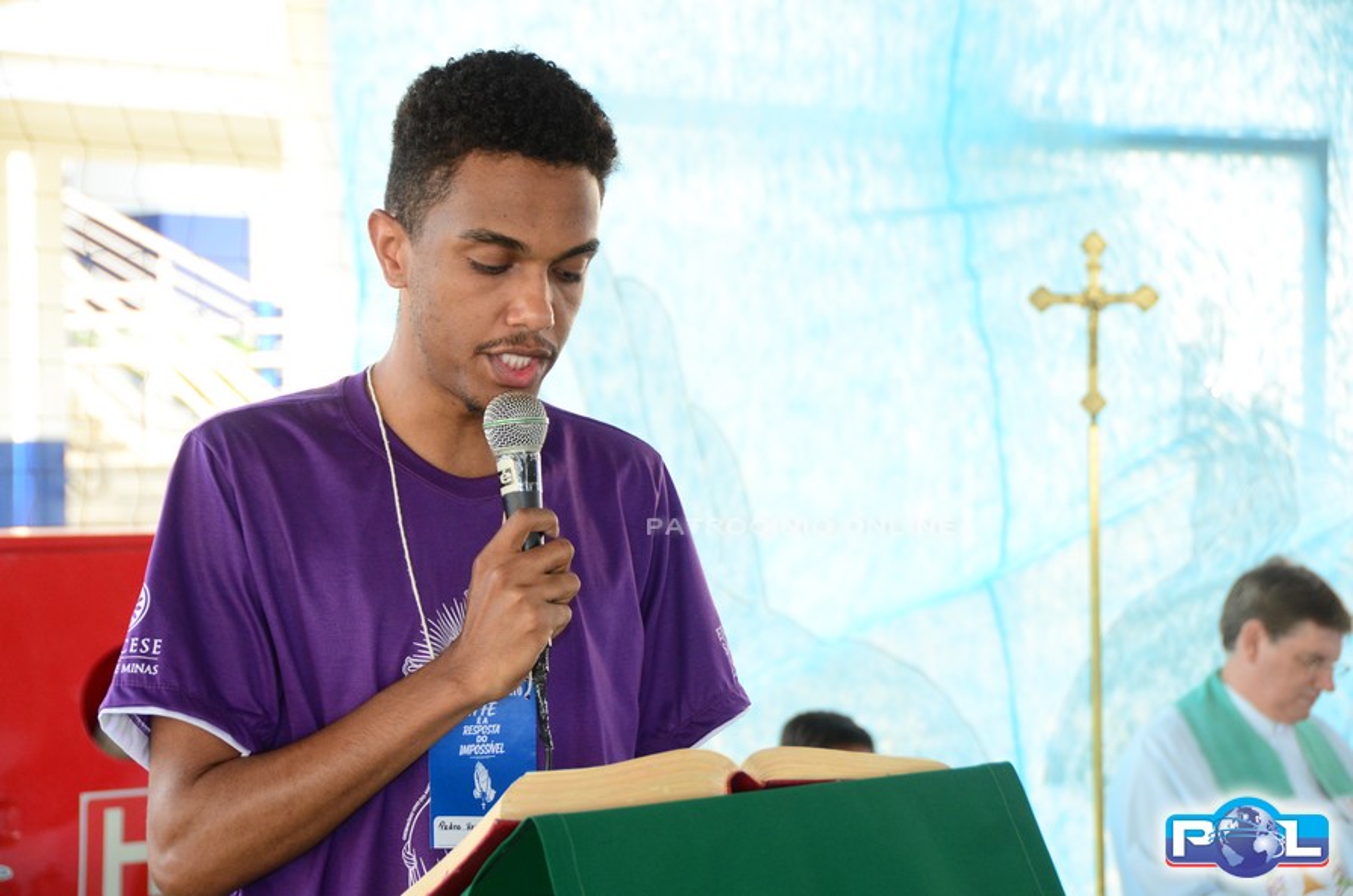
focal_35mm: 105
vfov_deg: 13.0
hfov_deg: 19.5
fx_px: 3938
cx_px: 676
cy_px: 448
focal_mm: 70
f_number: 5
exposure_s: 1/200
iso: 800
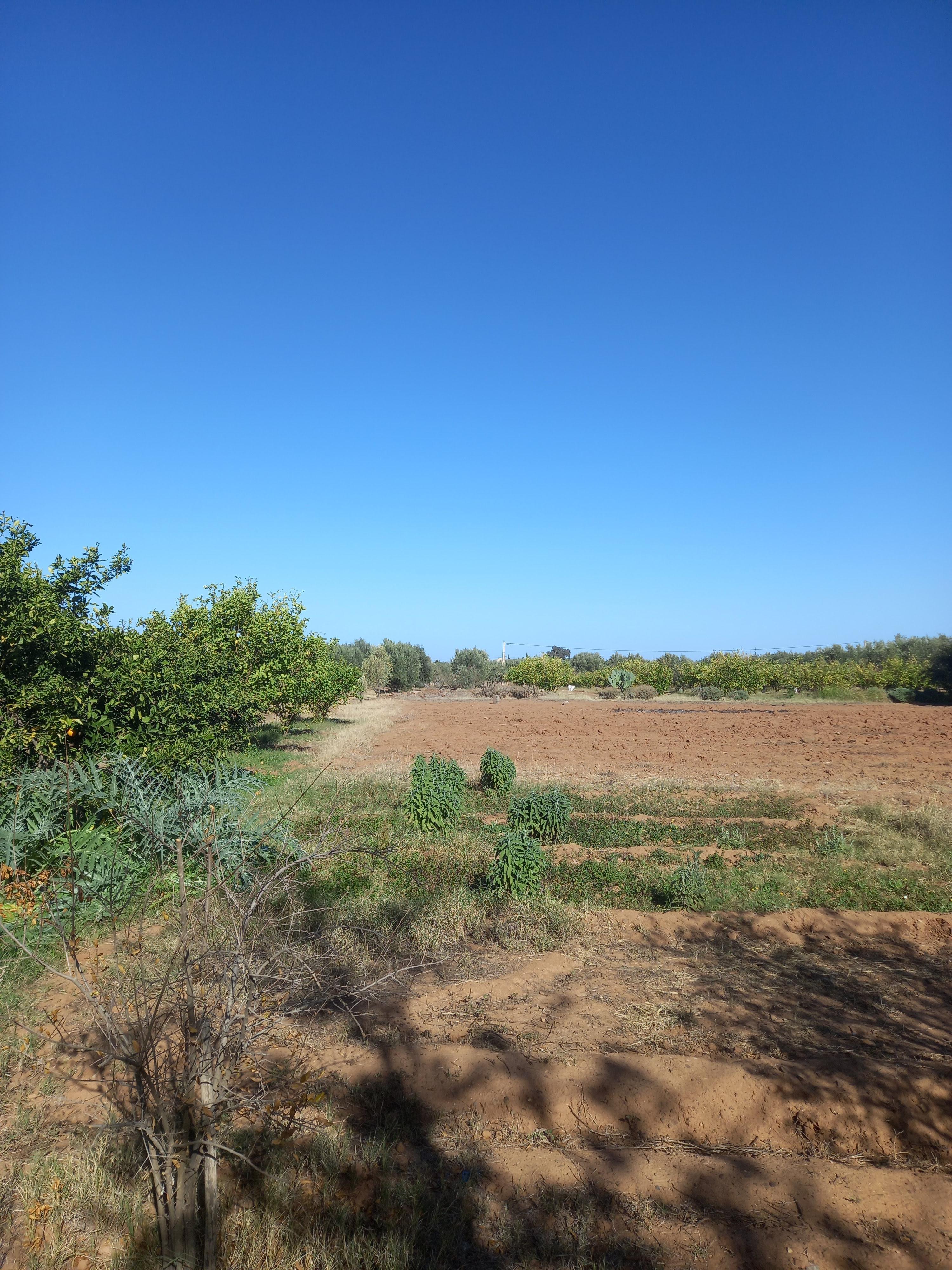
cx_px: 476
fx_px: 917
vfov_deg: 69.4
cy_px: 635
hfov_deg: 54.9
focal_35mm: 25
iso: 25
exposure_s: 1/803
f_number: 2
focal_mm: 4.6
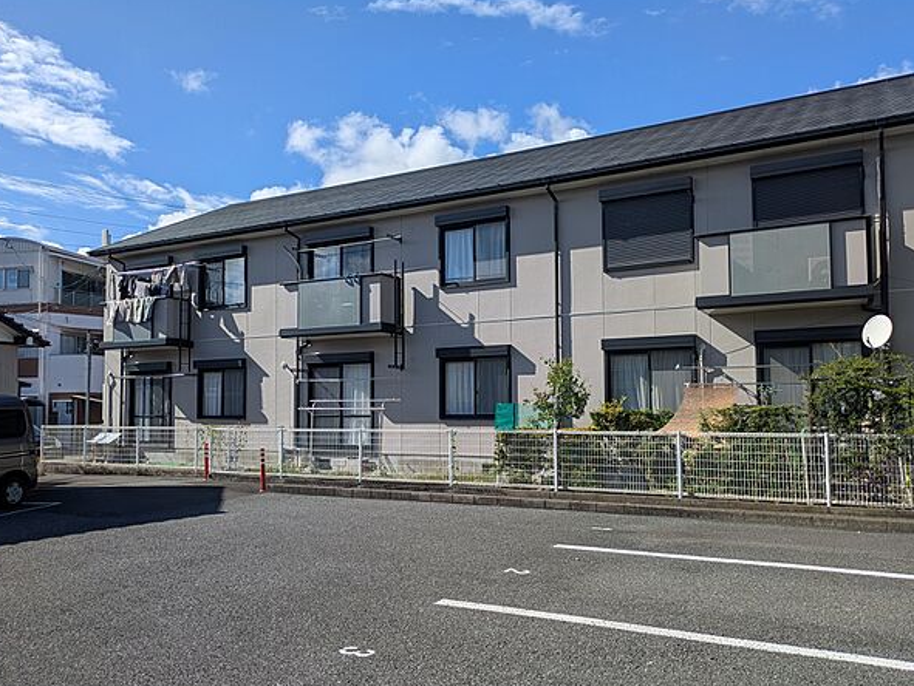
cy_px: 363
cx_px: 472
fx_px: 713
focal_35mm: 27
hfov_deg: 65.3
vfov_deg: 51.4
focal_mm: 5.43
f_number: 1.89
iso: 48
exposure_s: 1/2370
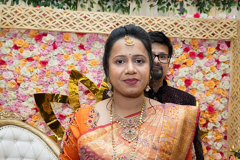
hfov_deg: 48.3
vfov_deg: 33.3
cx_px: 120
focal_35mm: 40
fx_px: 268
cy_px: 80
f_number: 11
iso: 1250
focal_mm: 40
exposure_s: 1/160
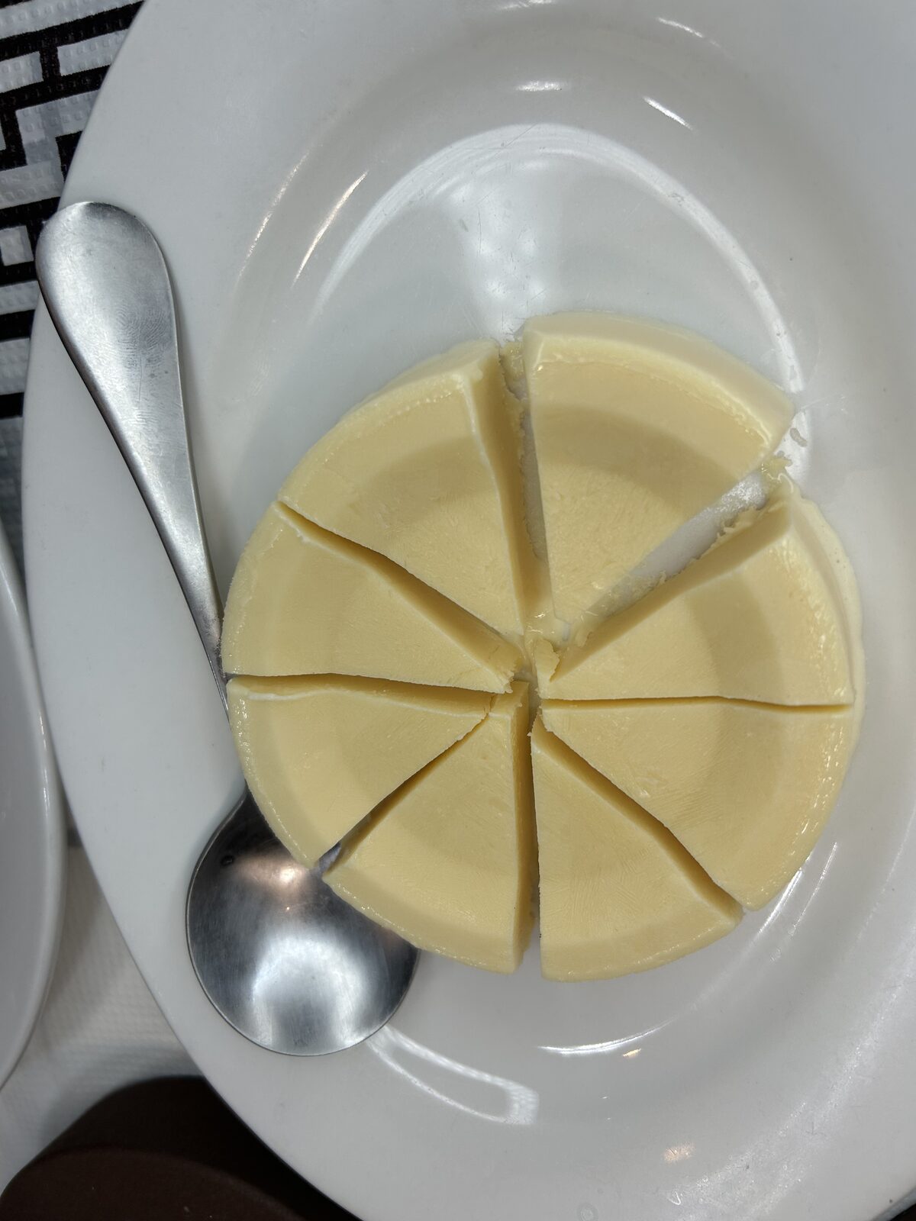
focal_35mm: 26
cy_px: 610
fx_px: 917
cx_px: 458
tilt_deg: -67.8
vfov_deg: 67.3
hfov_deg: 53.1
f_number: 1.5
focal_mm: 5.7
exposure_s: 1/674
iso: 50
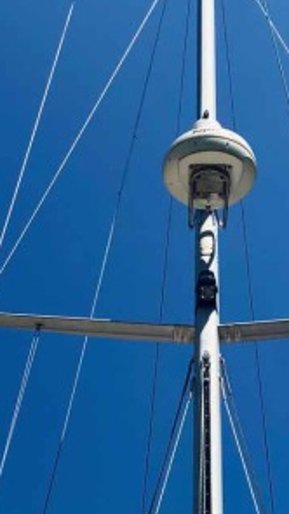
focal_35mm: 62
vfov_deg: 33.8
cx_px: 214
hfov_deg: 19.3
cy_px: 235
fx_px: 844
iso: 20
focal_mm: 3.99
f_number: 1.8
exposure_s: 1/2288
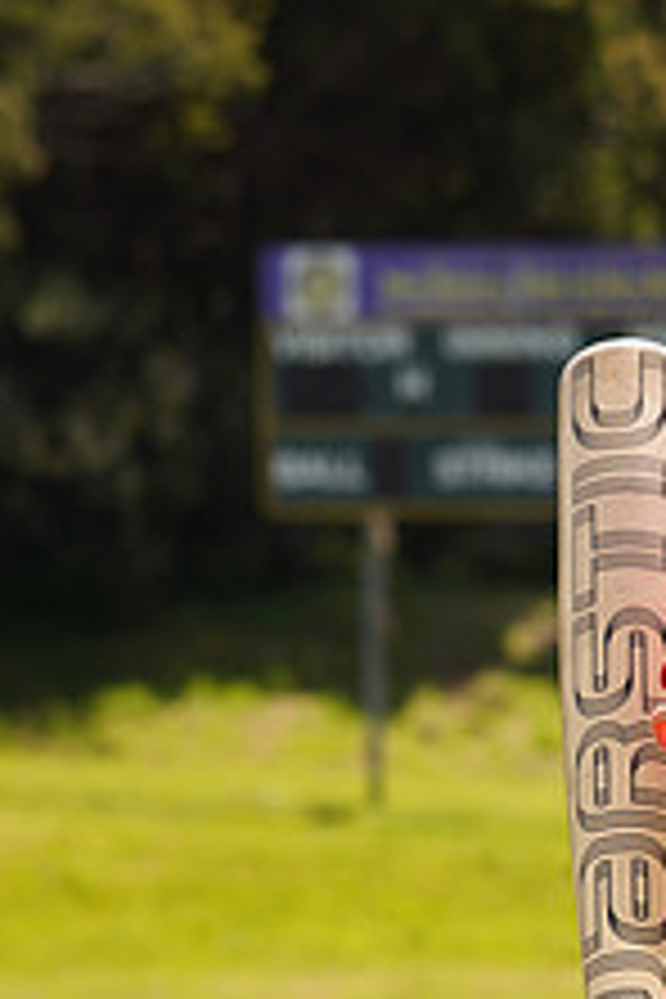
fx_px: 7242
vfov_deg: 7.8
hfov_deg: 5.3
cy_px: 1278
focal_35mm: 261
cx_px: 551
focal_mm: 100
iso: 100
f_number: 9
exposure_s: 1/160
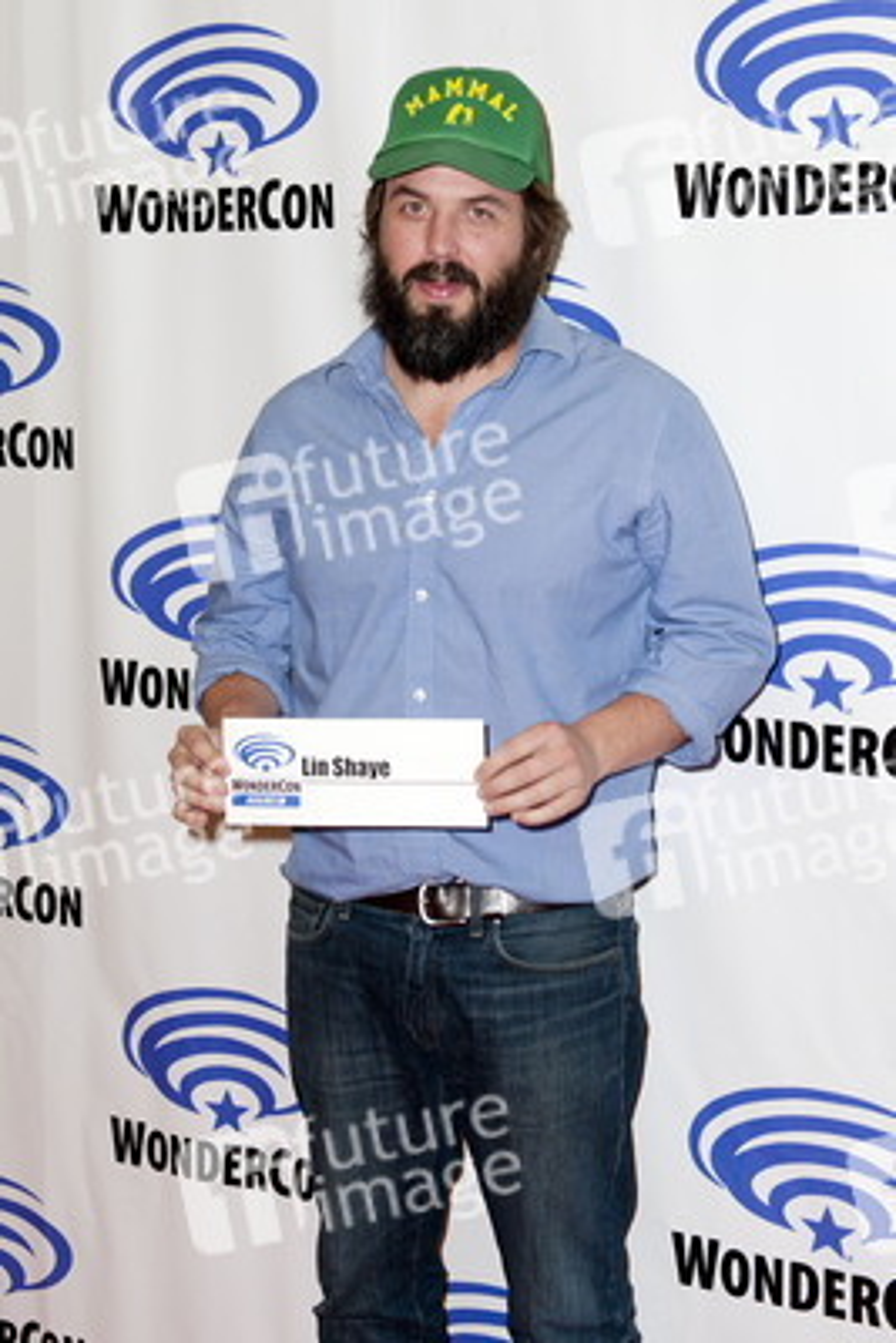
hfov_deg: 28.1
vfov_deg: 41.1
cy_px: 672
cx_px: 448
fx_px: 1790
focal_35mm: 48
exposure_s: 1/400
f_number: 4
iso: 400
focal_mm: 48
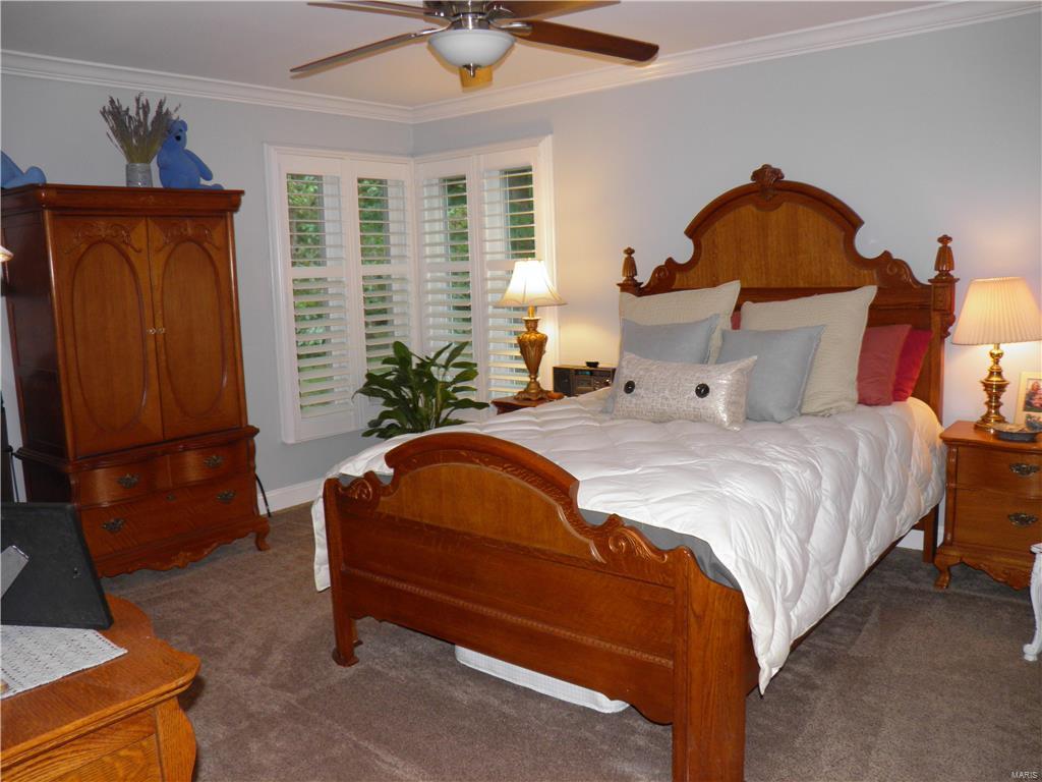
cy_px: 391
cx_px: 521
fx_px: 843
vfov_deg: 49.7
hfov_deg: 63.4
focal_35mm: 28
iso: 100
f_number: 2.8
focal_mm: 4.9
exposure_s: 1/30
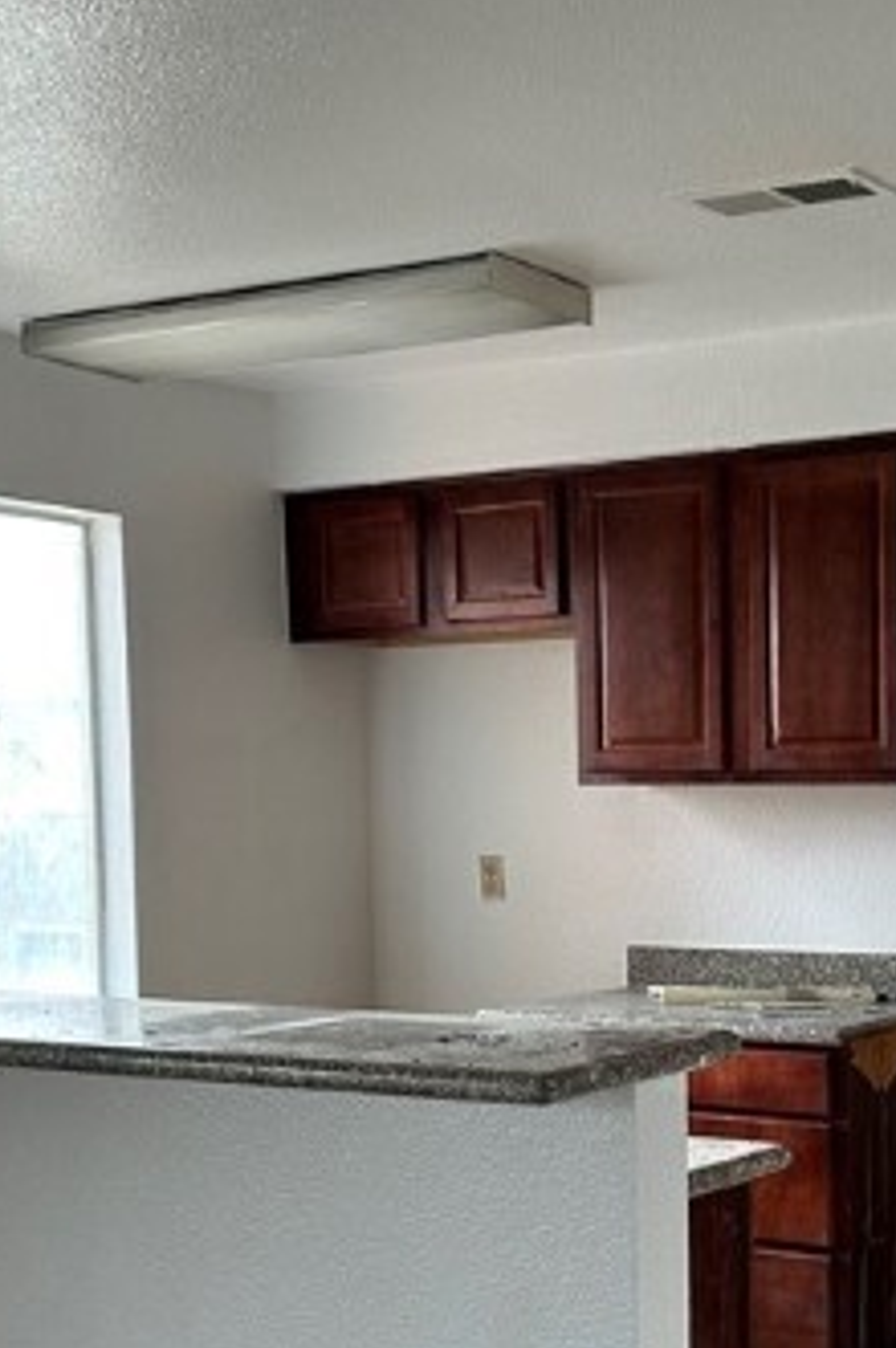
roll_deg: +0.3
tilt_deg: -4.8
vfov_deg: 34.2
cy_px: 912
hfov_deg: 23.0
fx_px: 2170
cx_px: 725
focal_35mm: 58
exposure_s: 1/121
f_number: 1.78
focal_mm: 6.86
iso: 160
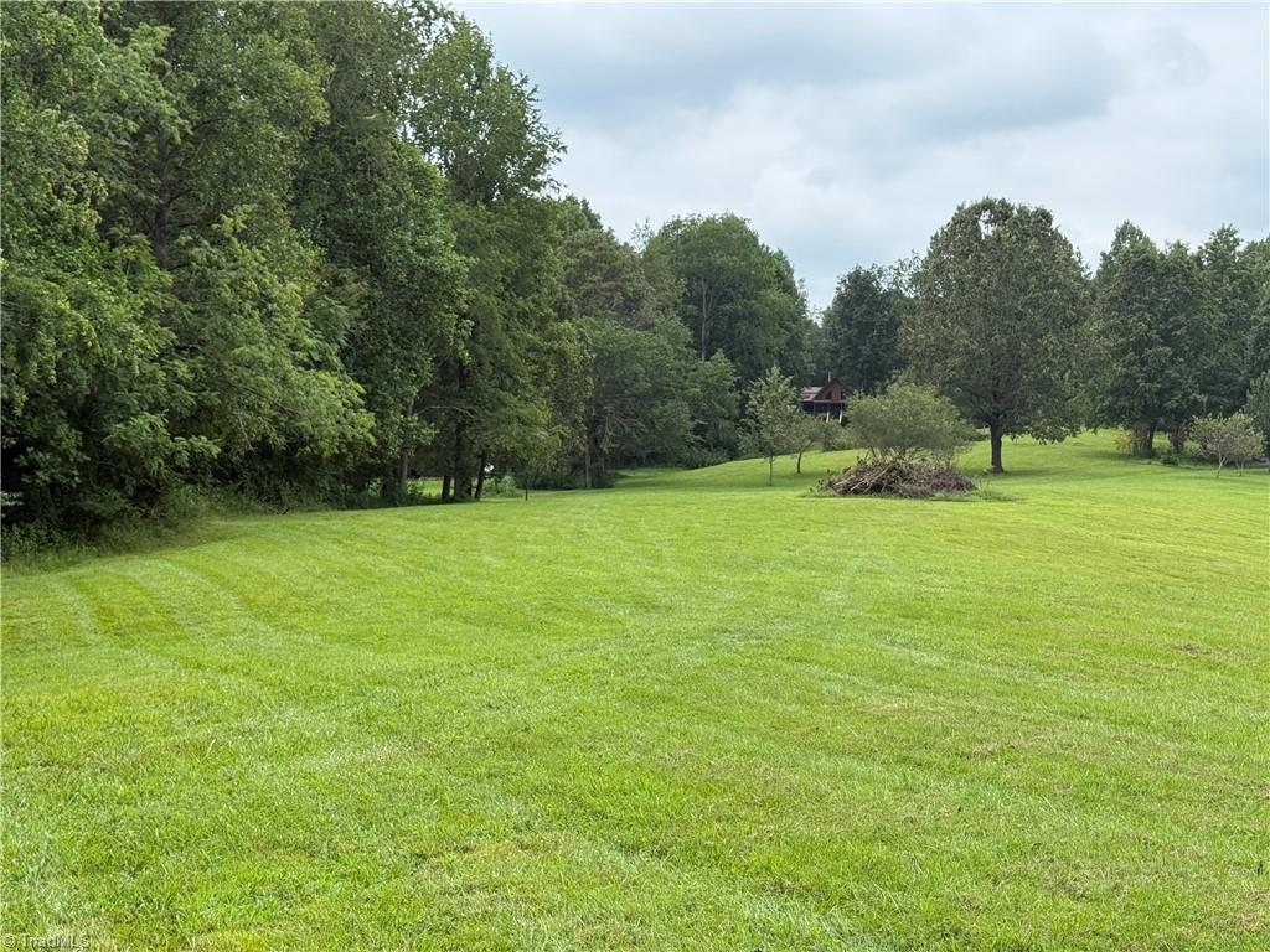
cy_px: 476
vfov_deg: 30.3
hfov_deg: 39.7
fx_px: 1761
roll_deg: -1.5
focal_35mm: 48
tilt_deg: +0.5
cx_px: 635
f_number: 1.78
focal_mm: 6.76
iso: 100
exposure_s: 1/2088
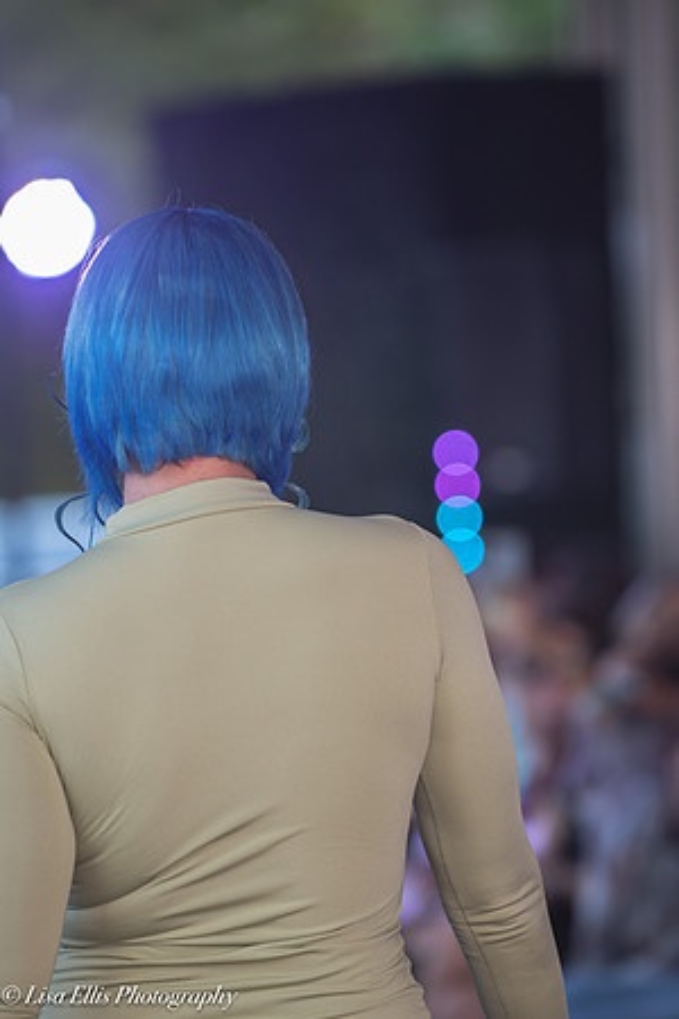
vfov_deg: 8.6
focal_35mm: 240
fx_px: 6789
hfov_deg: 5.7
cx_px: 340
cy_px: 510
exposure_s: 1/250
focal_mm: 200
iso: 400
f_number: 4.5
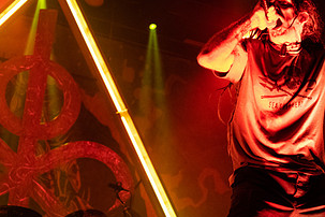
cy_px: 86
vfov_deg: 15.9
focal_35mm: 86
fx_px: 776
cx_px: 207
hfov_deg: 23.6
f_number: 3.2
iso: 3200
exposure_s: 1/320
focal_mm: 45
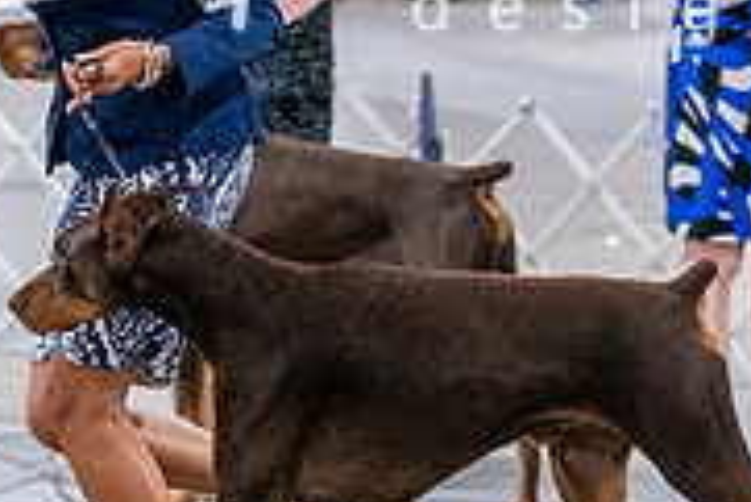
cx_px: 278
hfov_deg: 6.0
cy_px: 135
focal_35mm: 346
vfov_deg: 4.0
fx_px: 7224
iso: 6400
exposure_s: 1/320
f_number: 3.2
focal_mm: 108
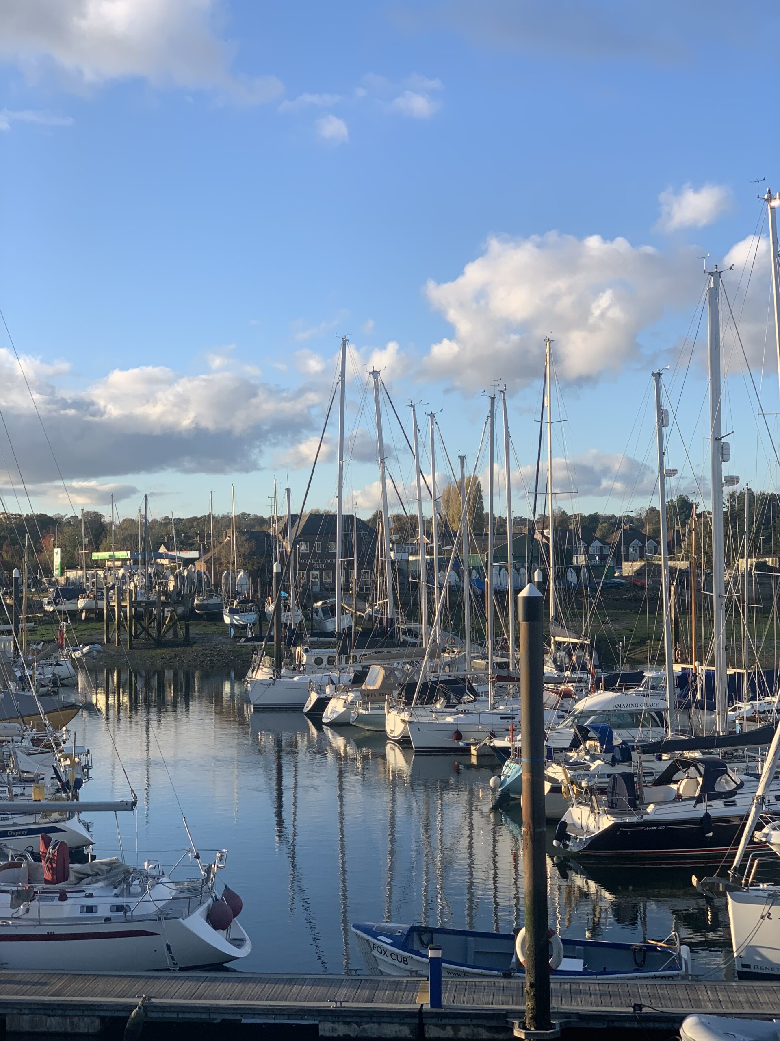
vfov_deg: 36.8
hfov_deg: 28.0
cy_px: 520
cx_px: 390
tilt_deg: +3.7
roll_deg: +0.3
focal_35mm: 52
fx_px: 1562
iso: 16
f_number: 2.4
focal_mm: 6
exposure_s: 1/539
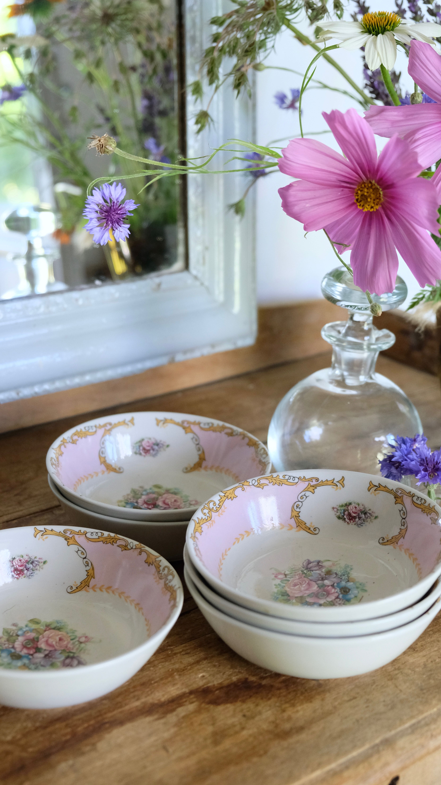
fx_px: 1039
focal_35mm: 50
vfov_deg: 41.3
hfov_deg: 23.9
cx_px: 187
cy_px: 388
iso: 2000
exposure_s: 1/60
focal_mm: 31.5
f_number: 3.6
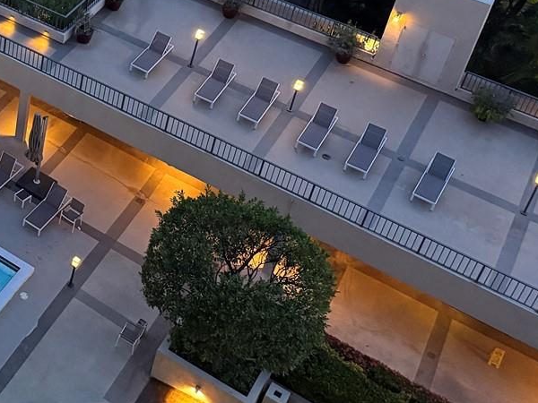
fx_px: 995
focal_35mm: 64
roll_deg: -0.8
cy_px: -47
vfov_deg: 21.7
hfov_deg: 26.0
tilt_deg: -34.4
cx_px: -153
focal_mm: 6.76
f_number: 1.78
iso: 800
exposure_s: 1/30
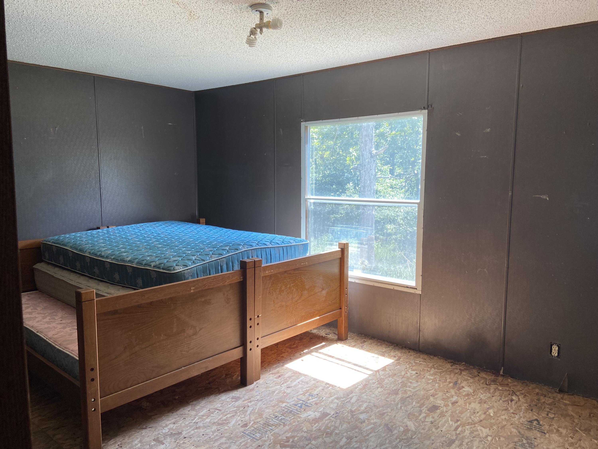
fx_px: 449
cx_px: 299
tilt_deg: -7.3
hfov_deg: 67.3
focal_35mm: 26
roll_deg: -0.6
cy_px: 224
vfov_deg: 53.1
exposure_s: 1/121
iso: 64
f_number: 1.8
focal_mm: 4.25
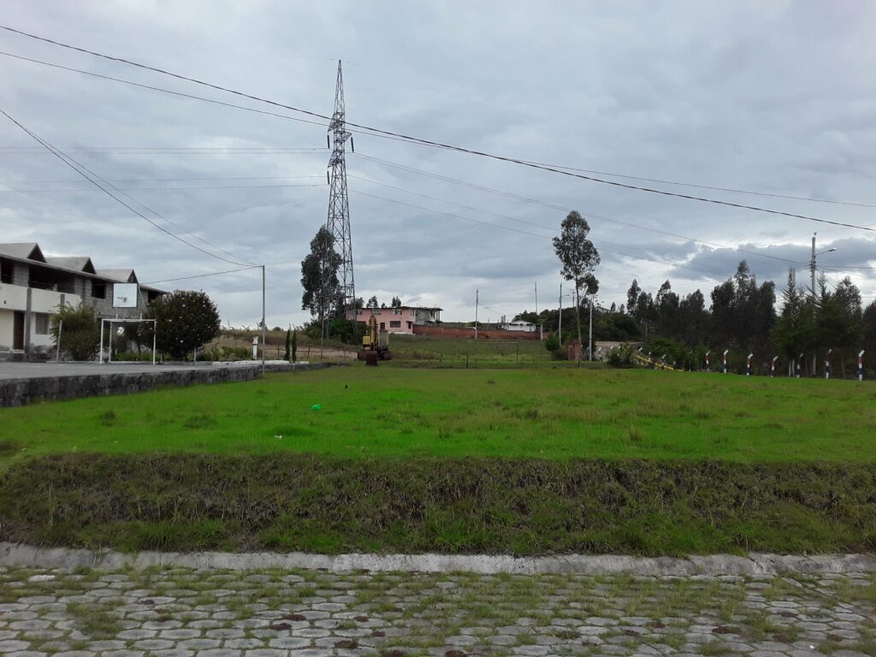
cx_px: 438
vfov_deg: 45.4
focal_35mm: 31
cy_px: 328
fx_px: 784
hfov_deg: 58.4
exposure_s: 1/866
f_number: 2.2
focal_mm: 3.3
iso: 40
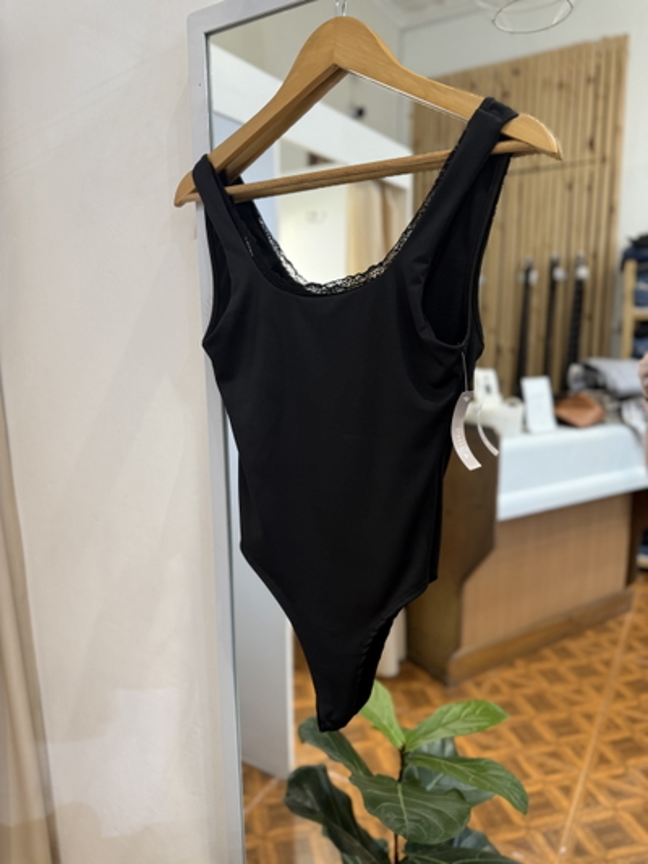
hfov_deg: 56.8
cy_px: 432
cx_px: 324
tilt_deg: -9.5
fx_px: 599
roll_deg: +0.8
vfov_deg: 71.6
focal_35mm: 24
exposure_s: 1/50
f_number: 1.78
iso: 125
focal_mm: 6.76
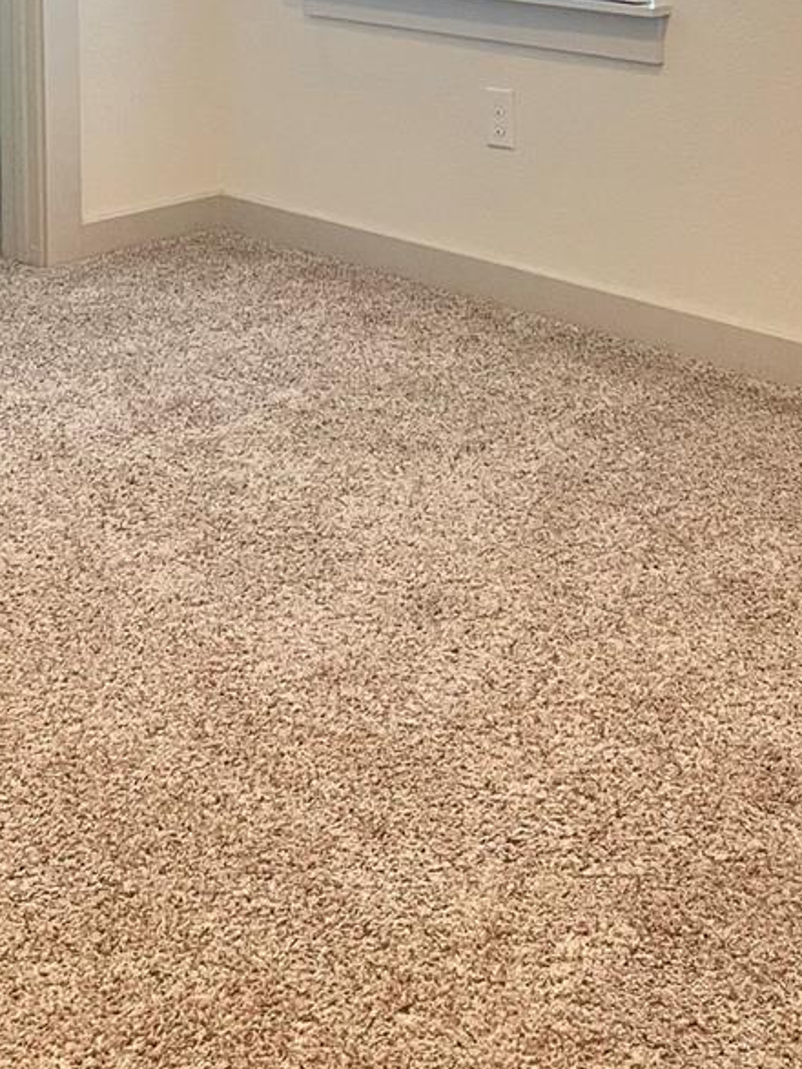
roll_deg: +1.2
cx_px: 334
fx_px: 2101
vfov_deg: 26.9
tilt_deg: -7.1
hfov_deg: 21.6
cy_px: -11
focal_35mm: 68
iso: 200
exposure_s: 1/60
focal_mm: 4.2
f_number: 1.6
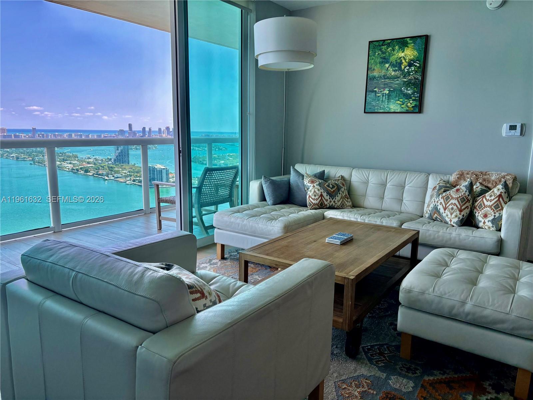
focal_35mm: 26
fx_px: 400
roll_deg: -0.1
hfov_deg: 67.3
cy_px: 200
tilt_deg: -10.1
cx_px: 266
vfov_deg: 53.1
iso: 64
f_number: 1.6
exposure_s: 1/773
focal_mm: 5.96
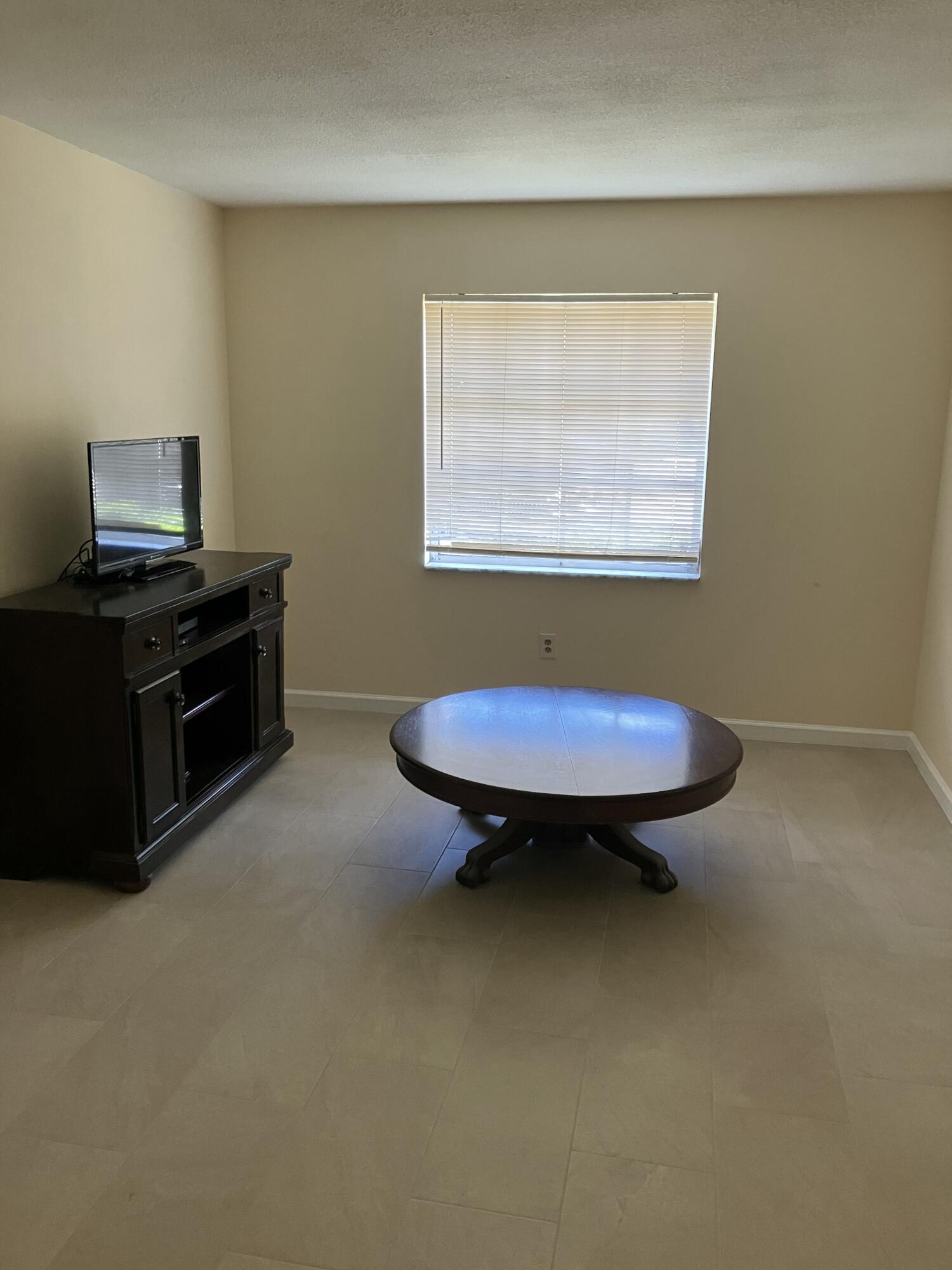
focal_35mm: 28
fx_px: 1027
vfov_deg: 63.4
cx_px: 476
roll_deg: -0.6
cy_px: 635
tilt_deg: -11.0
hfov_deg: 49.7
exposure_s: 1/60
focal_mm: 3.99
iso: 125
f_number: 1.8
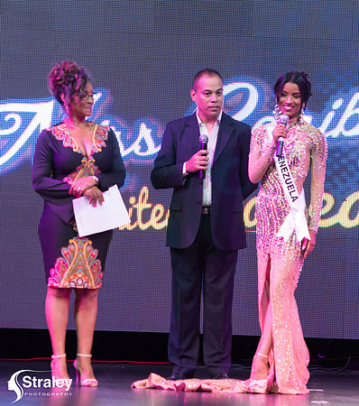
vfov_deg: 9.5
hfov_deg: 8.4
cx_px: 221
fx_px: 2454
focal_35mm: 196
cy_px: 152
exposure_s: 1/160
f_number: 5
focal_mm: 116
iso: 3200
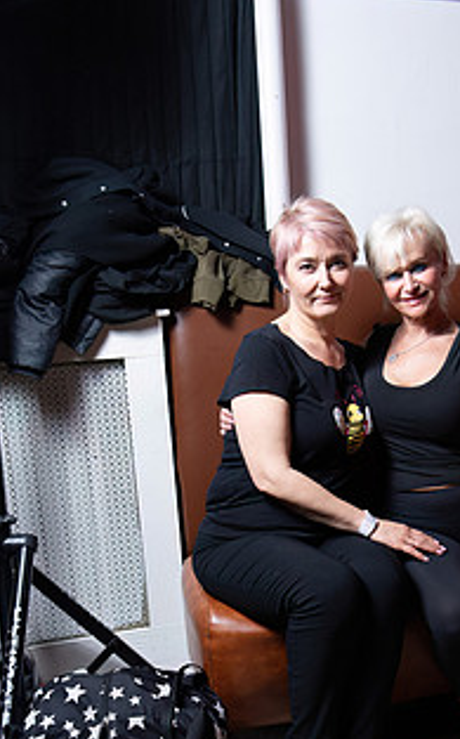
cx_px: 349
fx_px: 885
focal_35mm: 44
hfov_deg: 28.7
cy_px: 453
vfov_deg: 45.0
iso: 500
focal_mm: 30
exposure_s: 1/100
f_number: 4
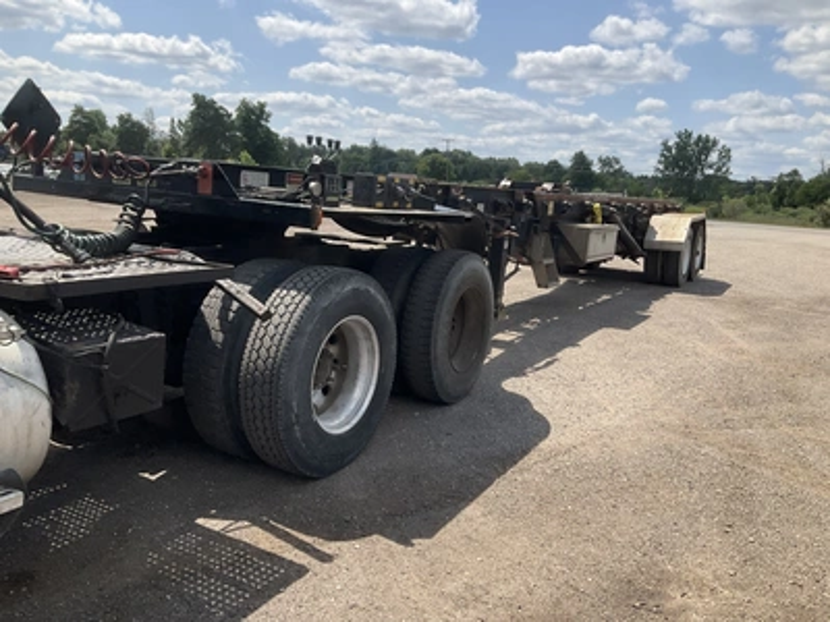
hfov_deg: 61.7
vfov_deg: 48.2
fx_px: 695
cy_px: 311
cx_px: 415
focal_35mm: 29
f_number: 1.8
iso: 25
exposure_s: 1/1912
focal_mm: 3
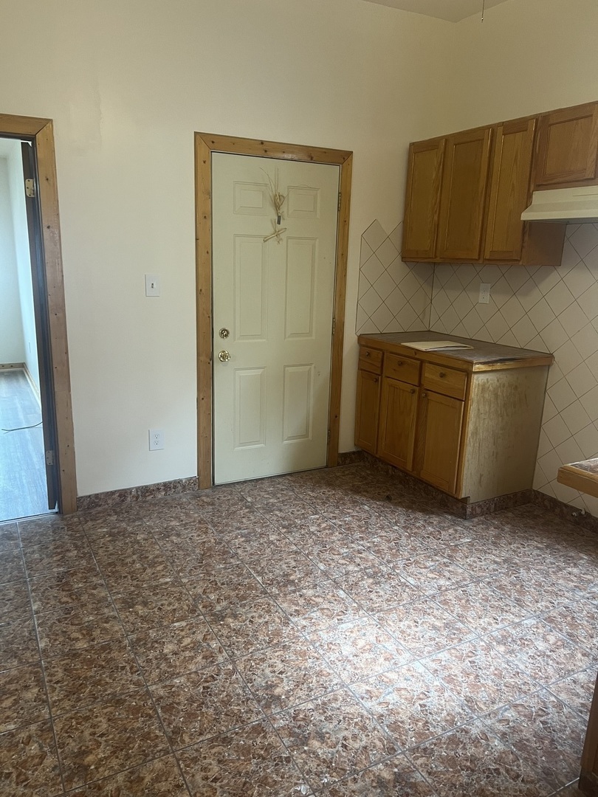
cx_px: 299
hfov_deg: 53.1
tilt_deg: -11.9
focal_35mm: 26
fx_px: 599
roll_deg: -0.2
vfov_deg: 67.3
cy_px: 398
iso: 160
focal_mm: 5.7
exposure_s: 1/60
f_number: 1.5
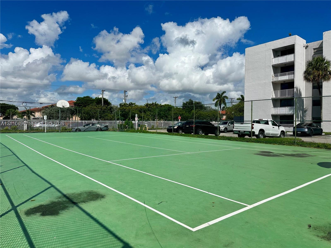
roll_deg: -0.2
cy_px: 124
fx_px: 229
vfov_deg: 56.8
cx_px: 166
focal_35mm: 24
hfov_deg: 71.6
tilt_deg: +0.4
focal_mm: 6.86
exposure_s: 1/12048
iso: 80
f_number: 1.78
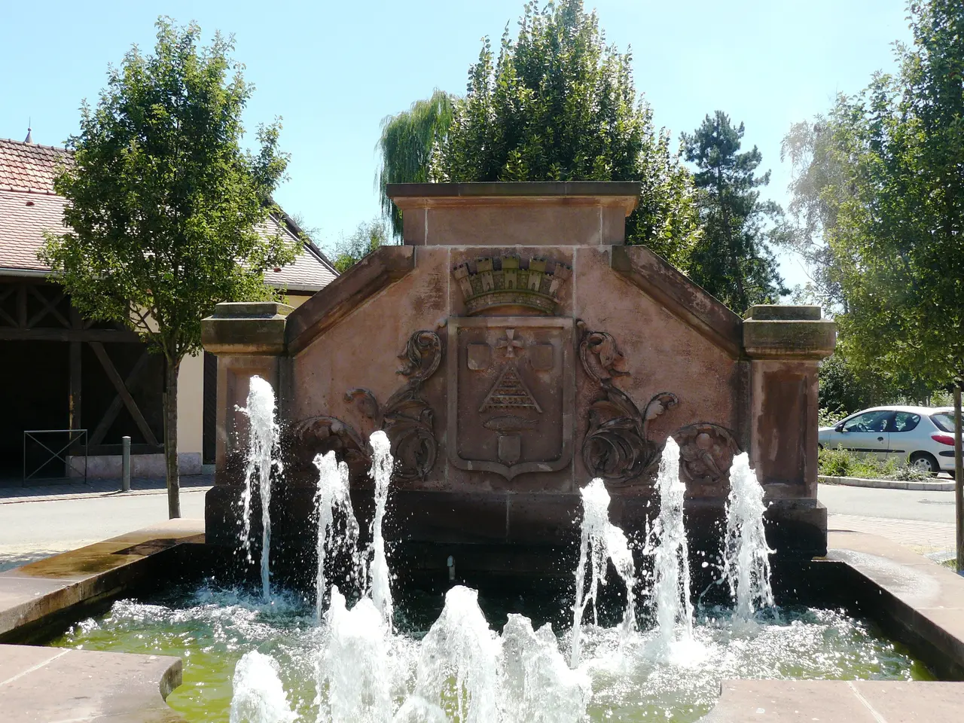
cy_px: 362
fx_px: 1003
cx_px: 482
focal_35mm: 36
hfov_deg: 51.4
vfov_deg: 39.7
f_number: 5
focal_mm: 6
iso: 100
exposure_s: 1/250
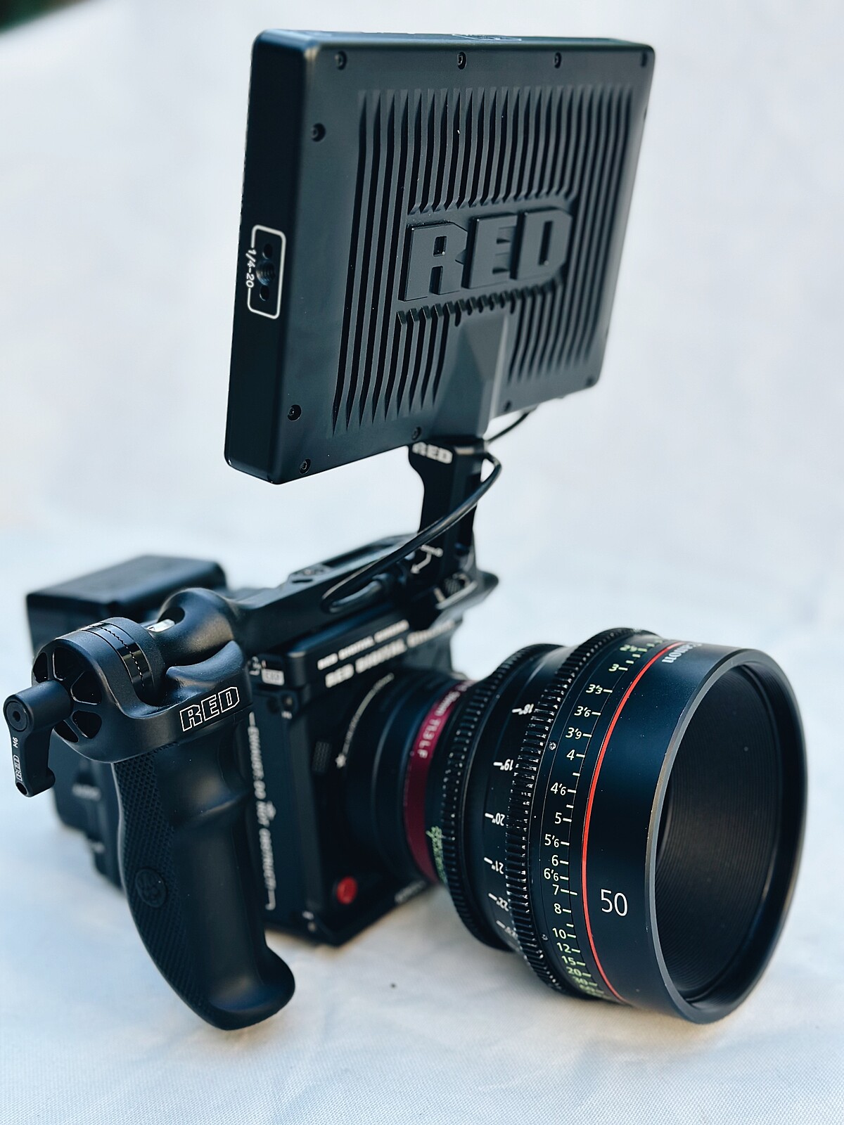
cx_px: 422
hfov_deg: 30.3
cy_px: 562
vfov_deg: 39.7
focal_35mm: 48
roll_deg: +3.6
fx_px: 1560
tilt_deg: -16.4
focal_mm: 6.86
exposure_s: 1/516
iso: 80
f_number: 1.78
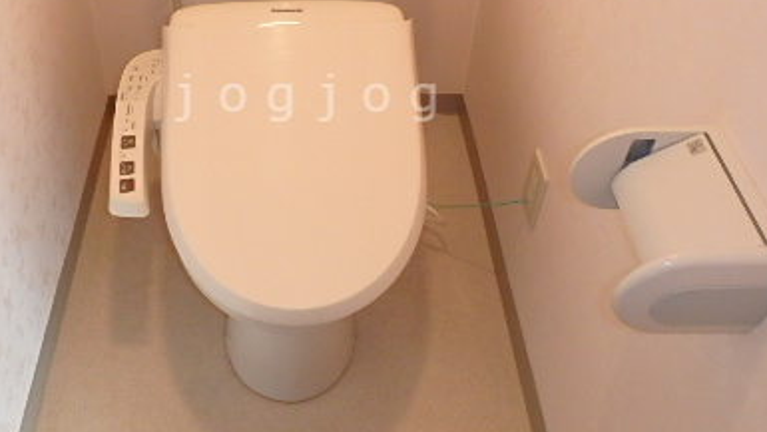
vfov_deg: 30.6
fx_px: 773
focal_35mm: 38
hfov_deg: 52.4
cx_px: 311
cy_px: 98
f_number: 3.5
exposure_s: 1/30
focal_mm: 3.7
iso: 400
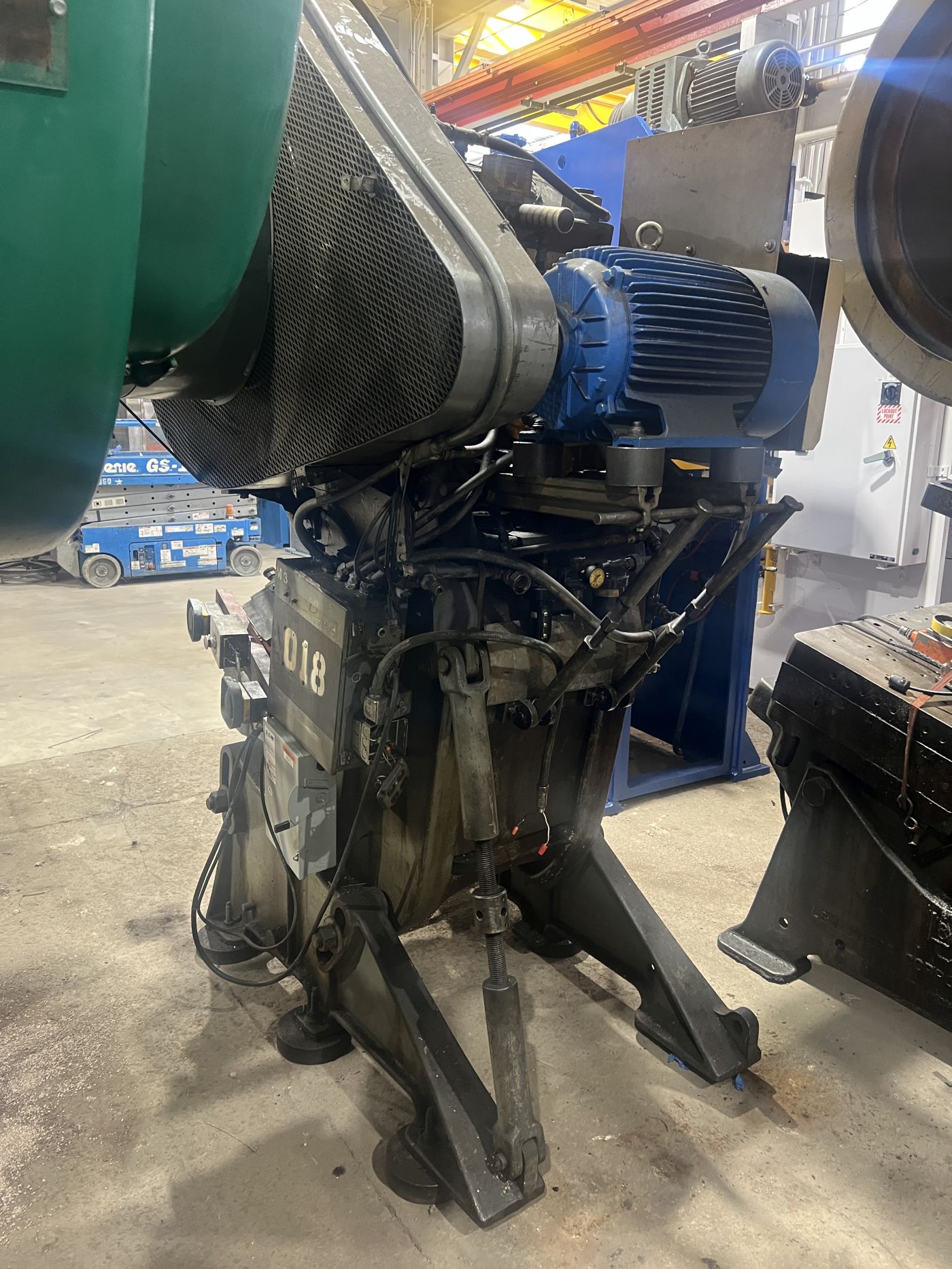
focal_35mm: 26
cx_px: 476
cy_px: 634
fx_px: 954
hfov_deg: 53.1
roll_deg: -1.5
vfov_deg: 67.3
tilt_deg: -11.9
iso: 320
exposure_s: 1/60
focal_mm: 5.7
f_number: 1.5
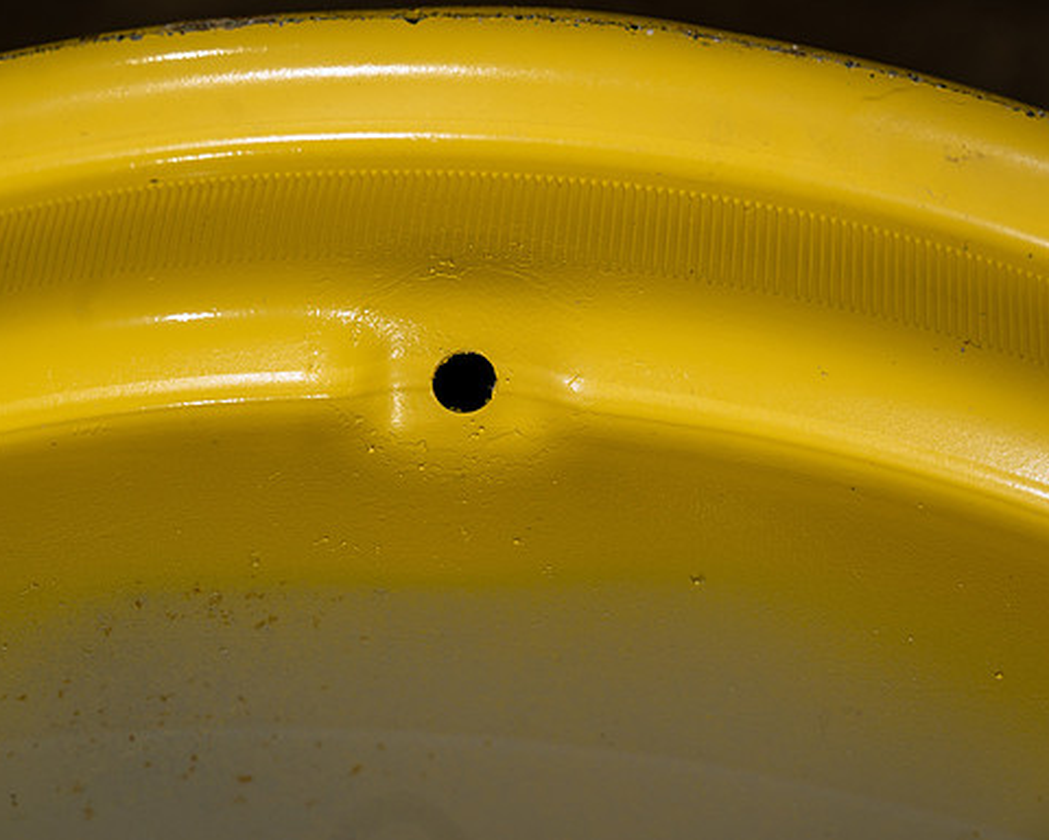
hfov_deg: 22.7
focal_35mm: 84
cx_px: 448
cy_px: 421
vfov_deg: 18.3
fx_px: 2608
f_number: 5.6
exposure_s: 1/80
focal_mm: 74
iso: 800
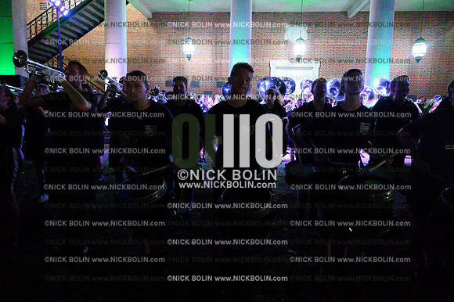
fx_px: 302
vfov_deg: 53.1
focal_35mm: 24
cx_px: 227
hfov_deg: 73.8
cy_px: 151
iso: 64508
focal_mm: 24
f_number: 4
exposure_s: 1/320
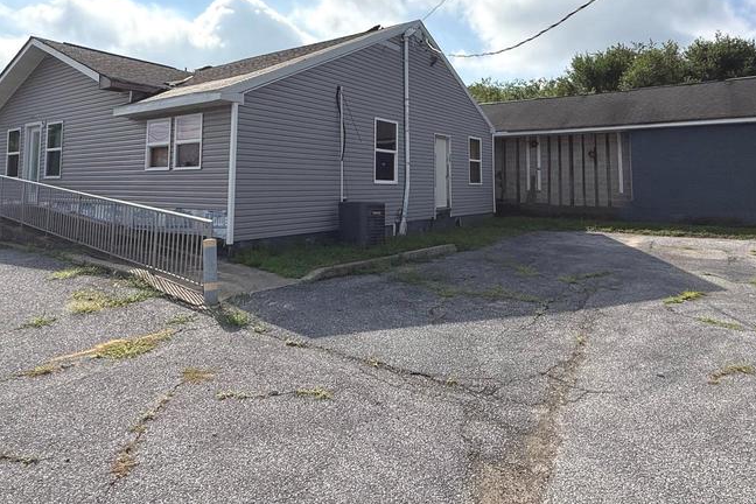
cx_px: 408
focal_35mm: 23
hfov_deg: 76.0
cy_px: 142
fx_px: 483
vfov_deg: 53.2
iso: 64
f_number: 2.2
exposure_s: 1/5155
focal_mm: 2.22
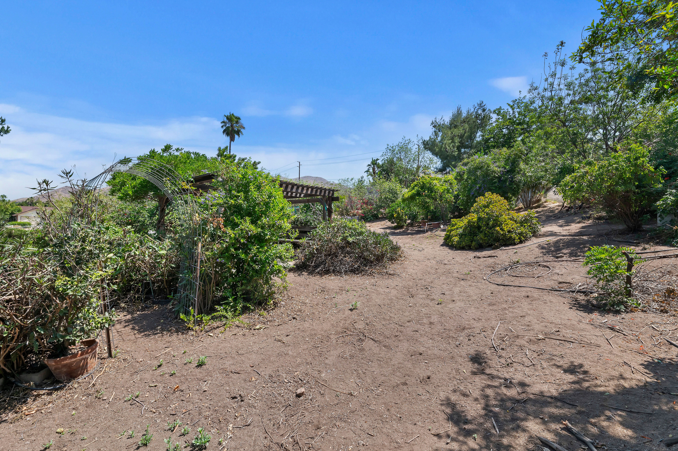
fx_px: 263
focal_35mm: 14
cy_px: 226
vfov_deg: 81.1
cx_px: 339
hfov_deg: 104.3
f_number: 20
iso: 500
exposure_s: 1/125
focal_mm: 14
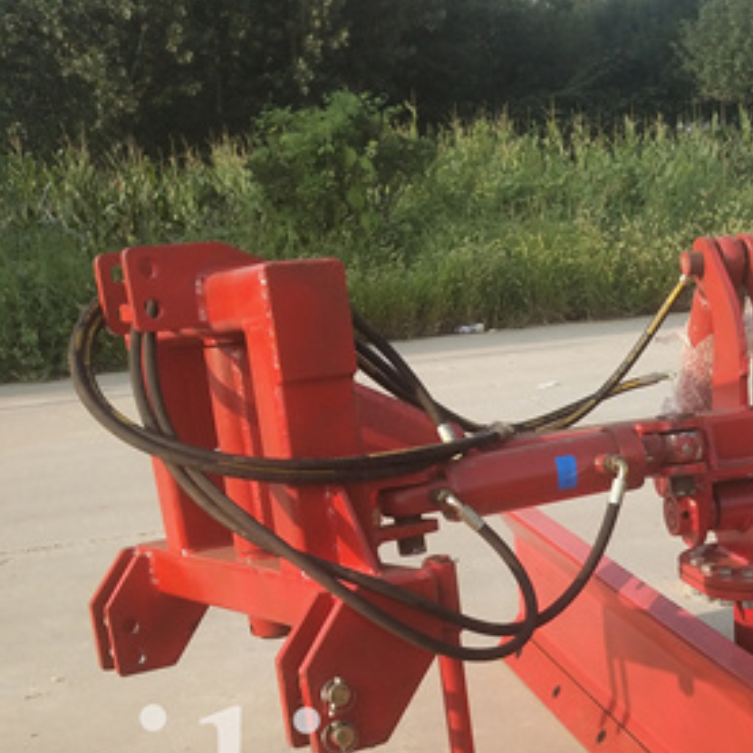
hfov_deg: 25.2
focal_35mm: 67
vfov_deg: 24.8
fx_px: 1649
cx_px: 625
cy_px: 703
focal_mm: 3.95
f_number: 1.8
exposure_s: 1/733
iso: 50
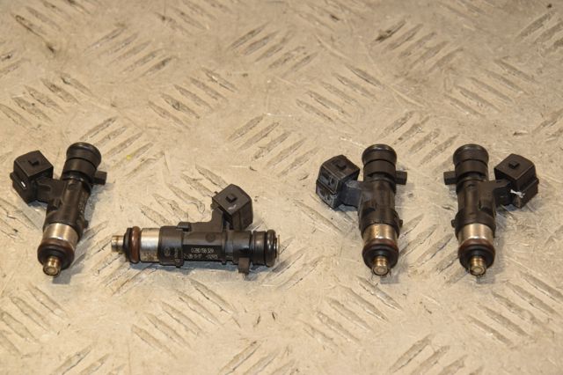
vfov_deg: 10.7
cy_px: 188
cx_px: 282
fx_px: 1993
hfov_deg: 16.1
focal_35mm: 128
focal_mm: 85
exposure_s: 1/200
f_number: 8
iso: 800
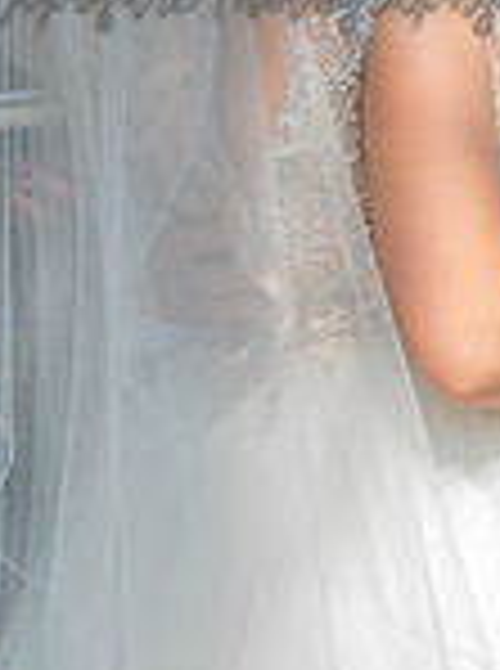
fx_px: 8162
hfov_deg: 3.5
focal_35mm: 422
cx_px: 345
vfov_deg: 4.7
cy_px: 166
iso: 200
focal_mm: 145
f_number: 5.6
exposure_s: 1/500
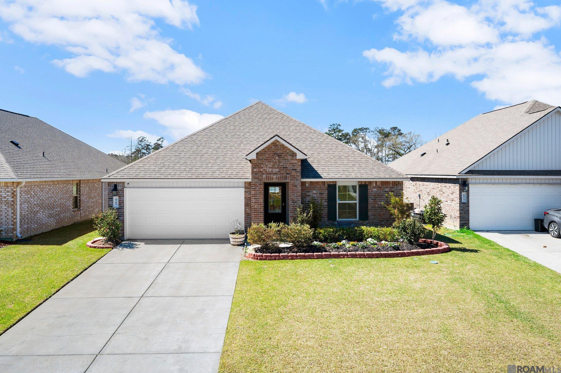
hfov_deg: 70.5
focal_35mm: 26
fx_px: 397
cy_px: 186
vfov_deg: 50.3
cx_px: 280
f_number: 10
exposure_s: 1/320
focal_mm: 25.5
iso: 400
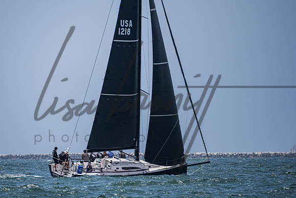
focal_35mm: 543
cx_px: 113
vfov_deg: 2.5
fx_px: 4463
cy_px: 101
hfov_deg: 3.8
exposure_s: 1/2000
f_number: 8
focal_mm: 400
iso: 400
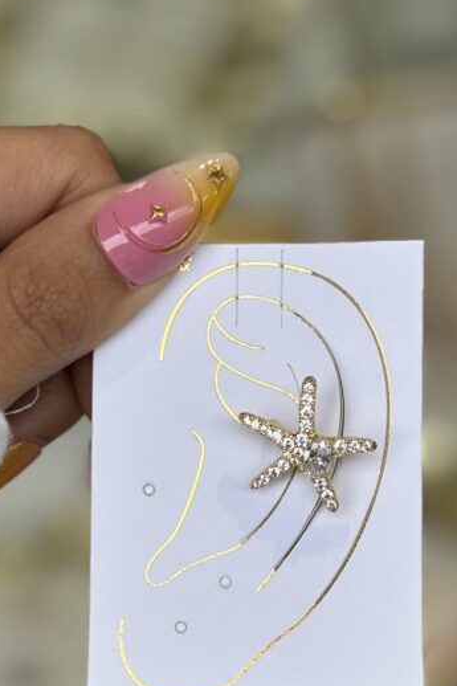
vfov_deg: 18.9
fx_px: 2039
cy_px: 551
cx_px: 228
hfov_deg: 12.8
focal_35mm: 107
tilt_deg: -57.2
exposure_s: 1/556
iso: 32
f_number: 1.6
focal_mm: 5.96
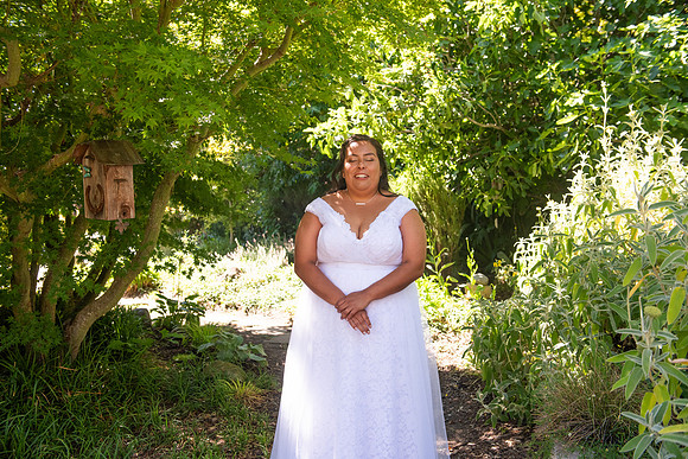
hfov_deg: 53.1
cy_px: 230
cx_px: 344
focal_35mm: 36
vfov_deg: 36.9
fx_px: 688
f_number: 4
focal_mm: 36
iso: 640
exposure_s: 1/640
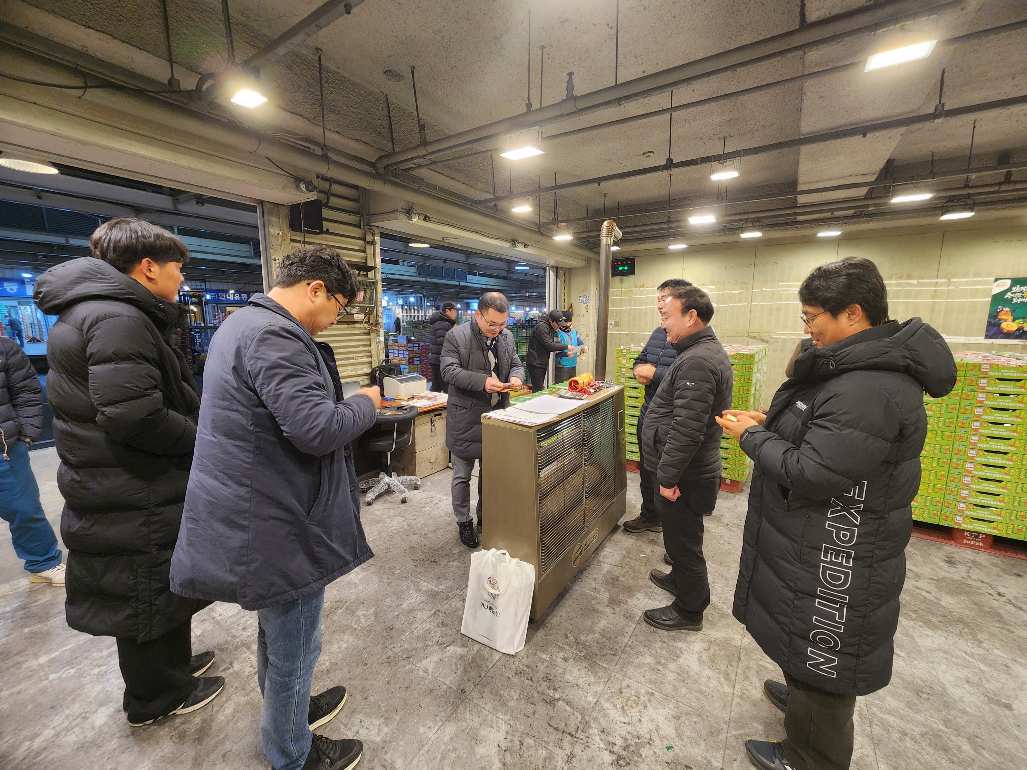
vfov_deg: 89.9
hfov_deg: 106.2
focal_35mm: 13
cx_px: 514
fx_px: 386
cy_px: 385
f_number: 2.2
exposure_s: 1/60
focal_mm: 2.2
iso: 160
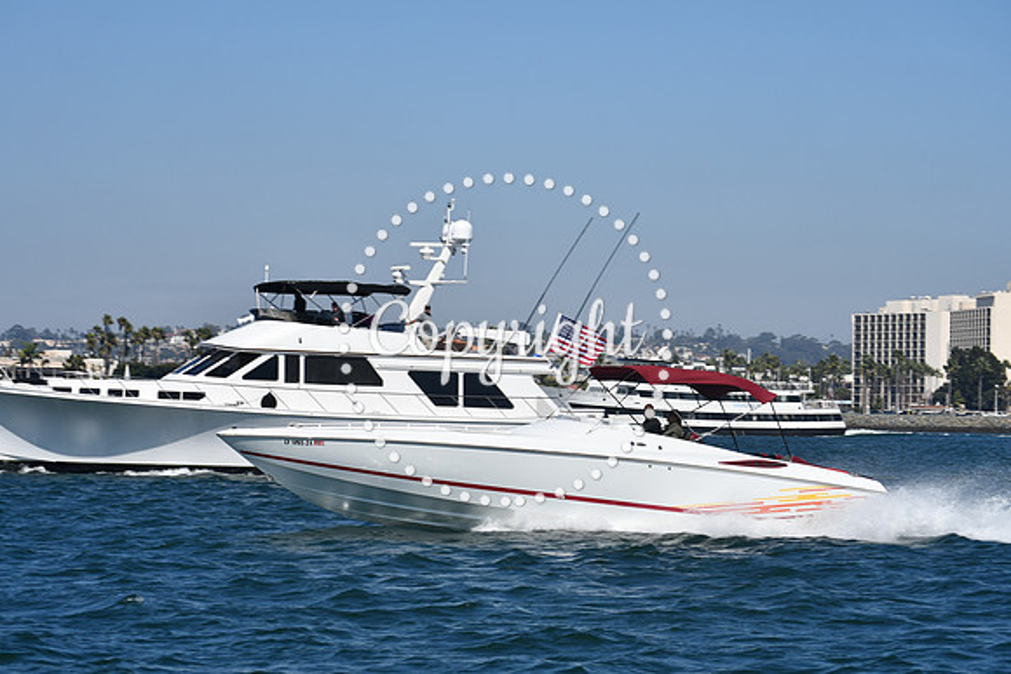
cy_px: 337
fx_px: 4213
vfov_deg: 9.2
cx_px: 506
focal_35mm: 150
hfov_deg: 13.7
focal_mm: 100
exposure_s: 1/500
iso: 100
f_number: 11
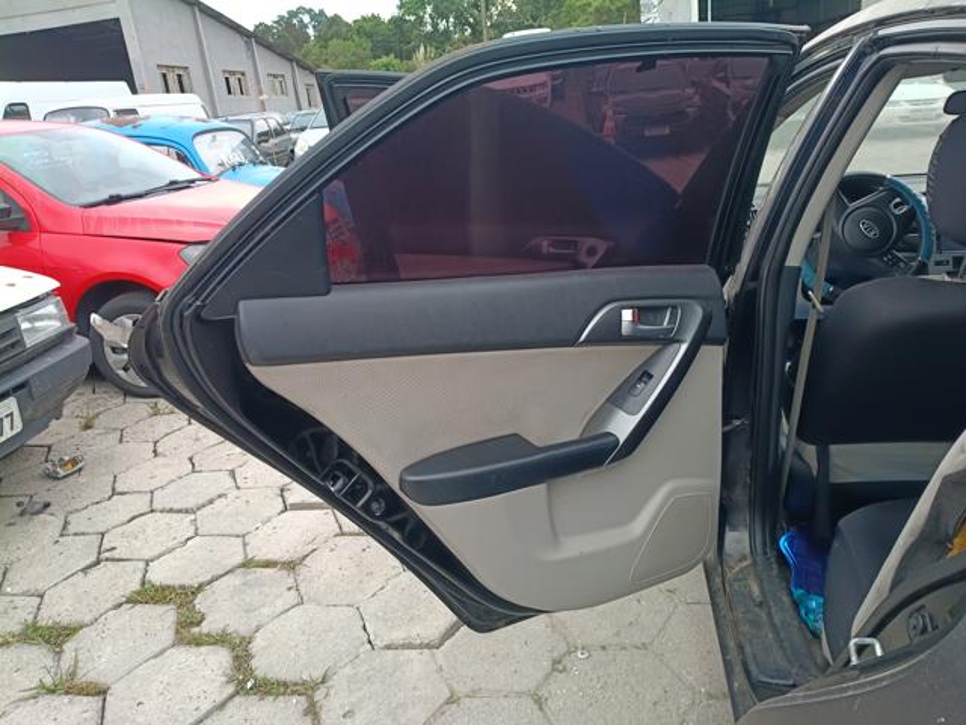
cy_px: 362
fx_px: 726
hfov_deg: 67.3
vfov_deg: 53.1
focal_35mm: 26
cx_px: 483
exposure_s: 1/120
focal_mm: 4.81
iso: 407
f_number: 1.8
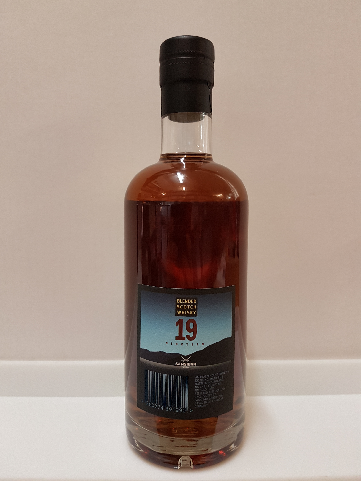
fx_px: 362
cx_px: 180
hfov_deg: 53.1
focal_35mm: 26
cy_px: 240
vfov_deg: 67.3
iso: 125
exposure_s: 1/50
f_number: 1.7
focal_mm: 4.2
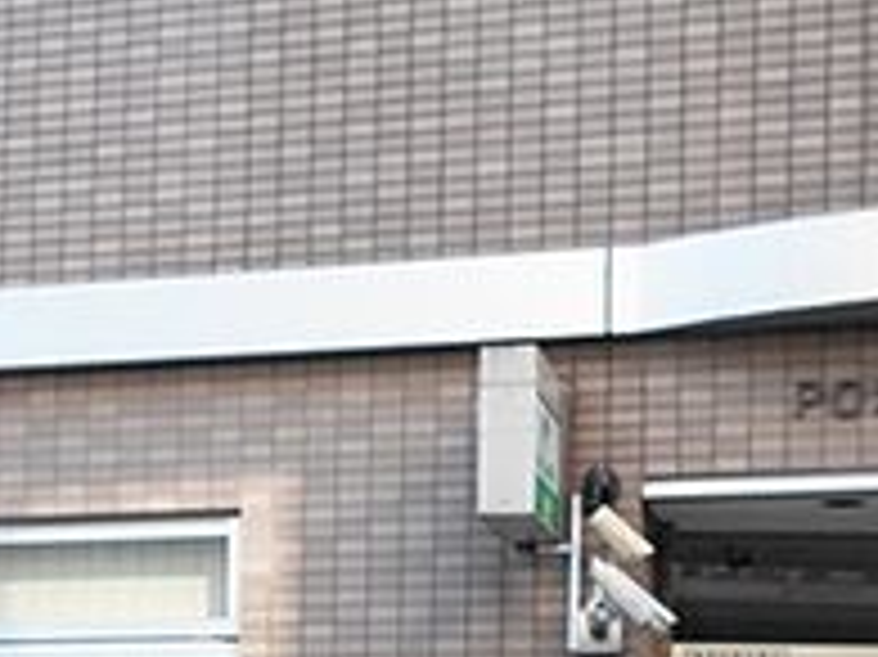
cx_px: 288
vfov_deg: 17.3
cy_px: 864
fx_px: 2028
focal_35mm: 80
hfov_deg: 24.3
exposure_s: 1/100
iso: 80
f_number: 3.2
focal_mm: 4.6
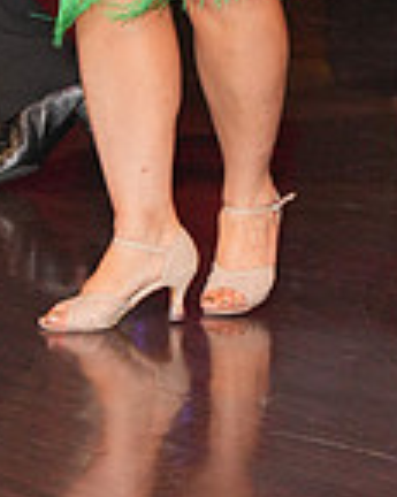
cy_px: -349
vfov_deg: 7.2
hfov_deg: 5.9
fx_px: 3882
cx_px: 119
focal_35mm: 264
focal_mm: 70
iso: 4000
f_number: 4
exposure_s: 1/200
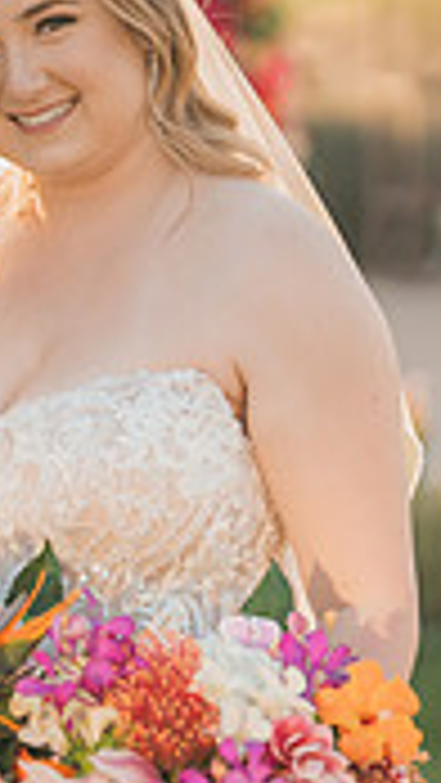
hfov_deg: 6.9
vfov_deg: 12.3
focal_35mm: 175
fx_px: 3634
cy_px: 398
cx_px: 50
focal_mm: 50
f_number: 1.2
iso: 200
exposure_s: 1/2500
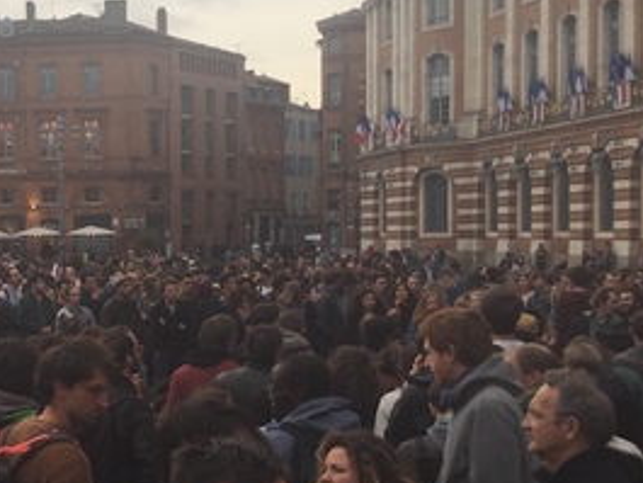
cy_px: 286
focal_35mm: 70
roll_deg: +0.4
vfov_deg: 21.0
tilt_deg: -2.6
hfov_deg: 25.0
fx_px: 1301
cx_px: -129
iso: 32
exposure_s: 1/50
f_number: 2.2
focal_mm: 4.15
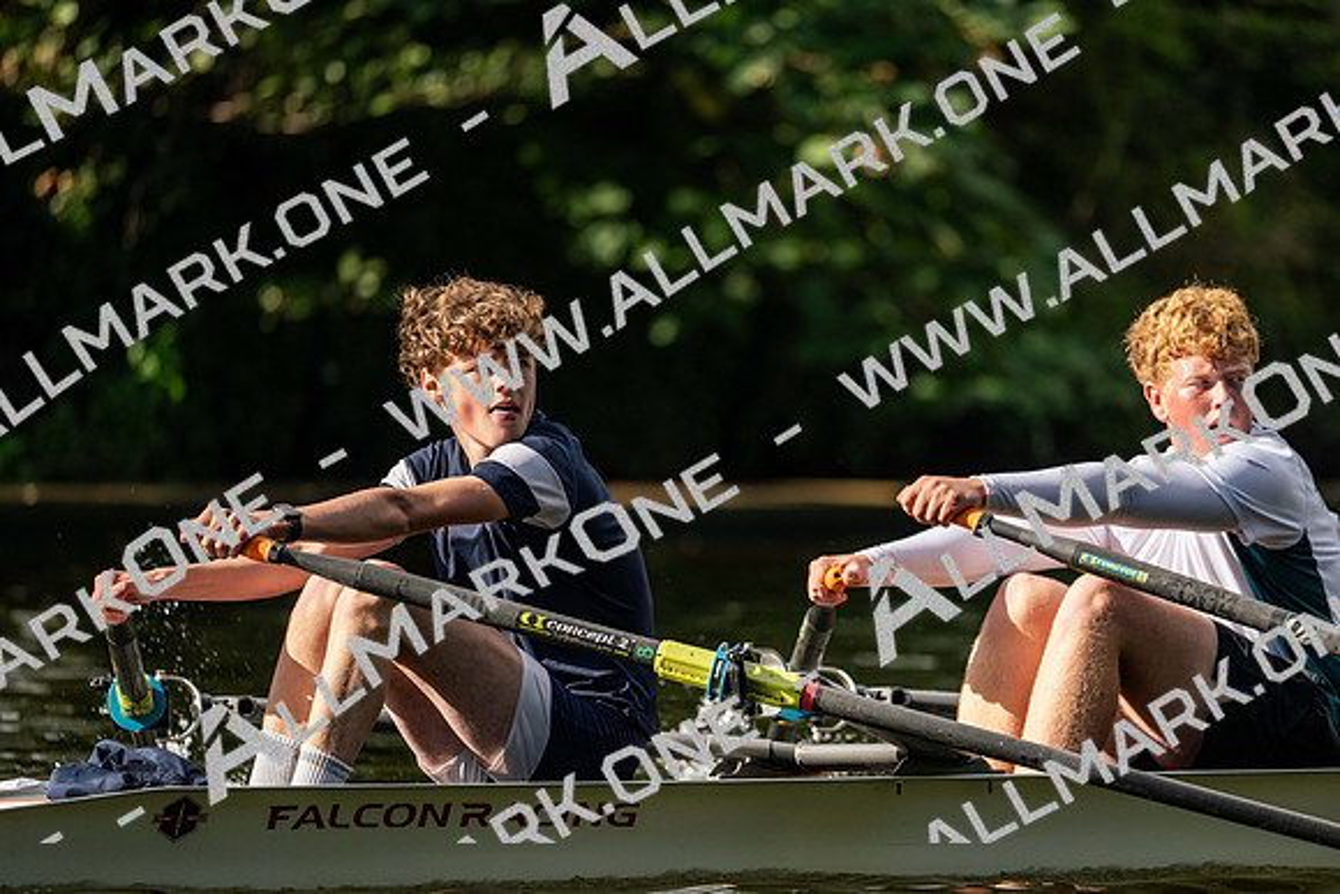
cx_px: 670
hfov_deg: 5.1
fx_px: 14899
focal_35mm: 400
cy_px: 447
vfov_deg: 3.4
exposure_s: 1/2500
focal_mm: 400
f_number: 4.5
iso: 640
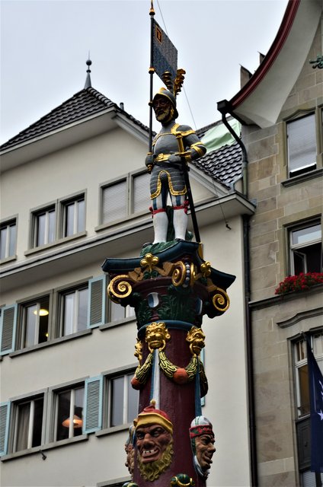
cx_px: 162
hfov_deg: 14.6
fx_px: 1257
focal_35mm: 93
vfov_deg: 22.0
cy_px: 244
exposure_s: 1/50
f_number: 8
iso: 320
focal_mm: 62
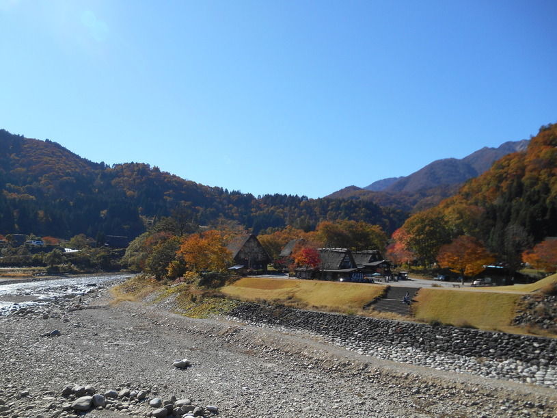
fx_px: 418
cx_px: 278
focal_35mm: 26
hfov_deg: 67.3
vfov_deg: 53.1
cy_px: 209
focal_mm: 4.7
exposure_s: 1/800
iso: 80
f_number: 3.4
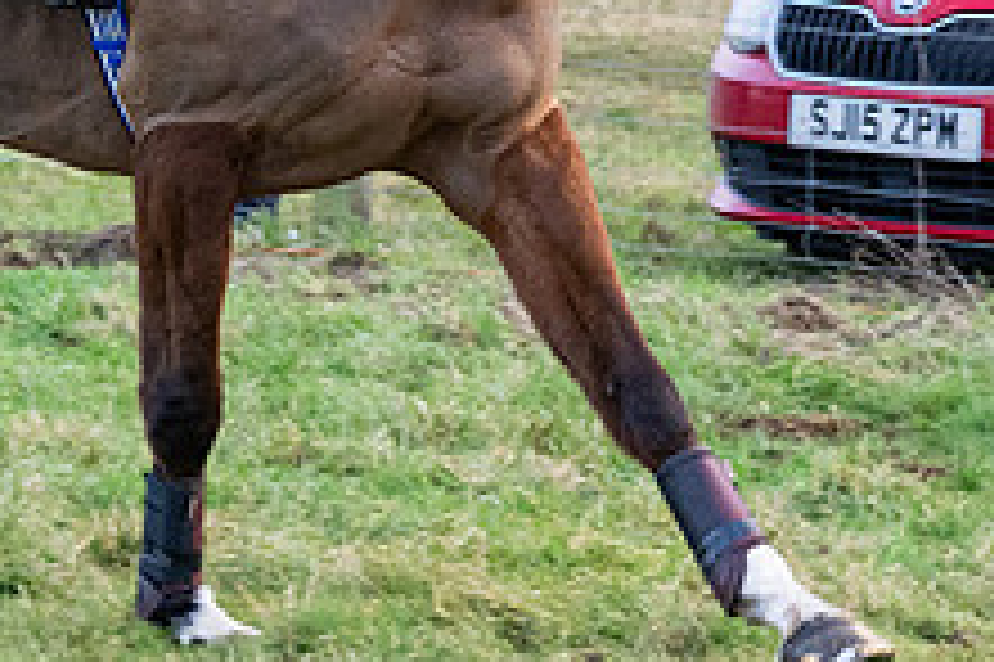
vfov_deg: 3.6
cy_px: -153
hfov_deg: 5.4
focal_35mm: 384
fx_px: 10594
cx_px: 433
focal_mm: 70
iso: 1250
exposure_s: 1/500
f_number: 4
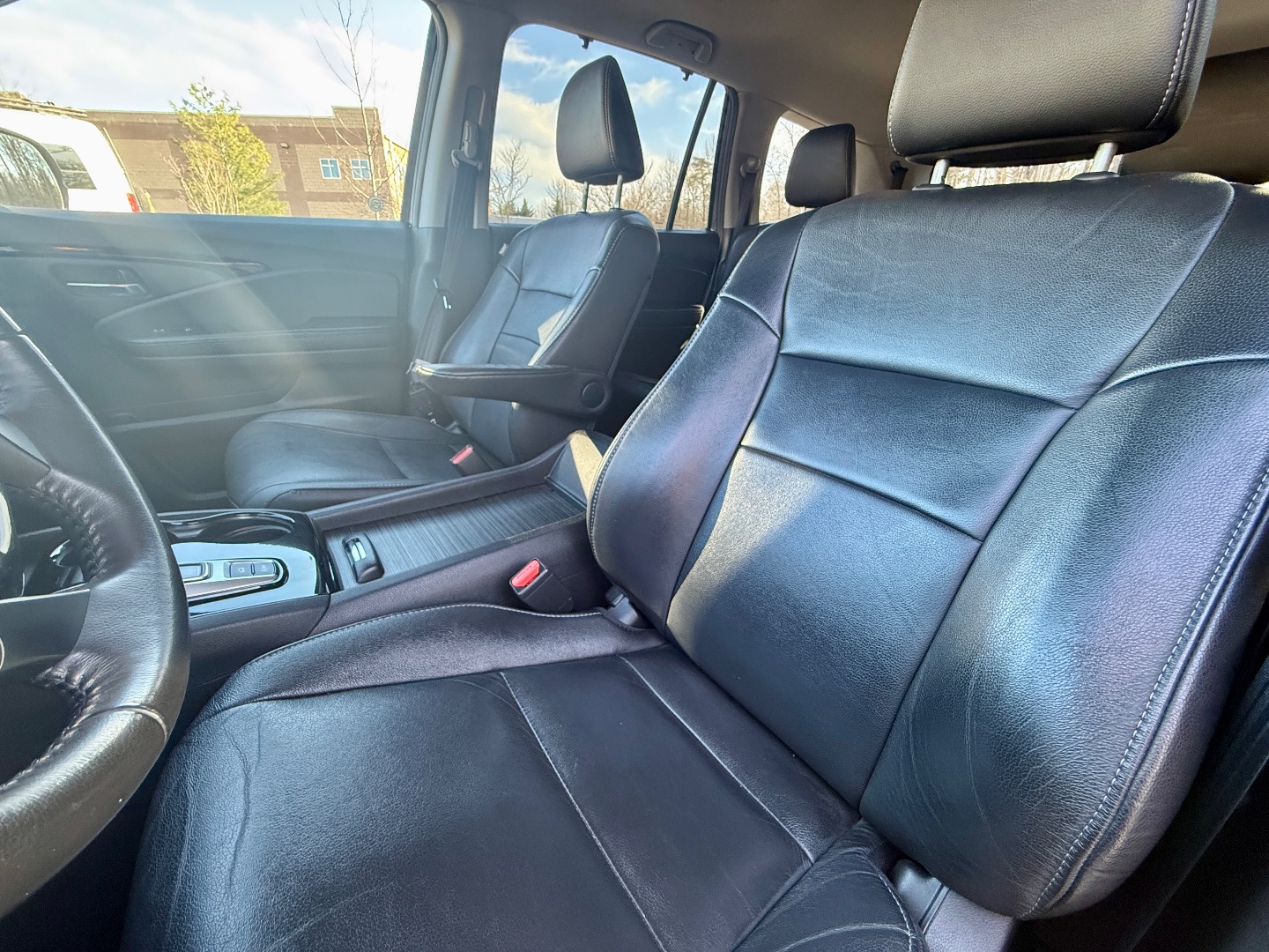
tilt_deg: -23.1
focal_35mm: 14
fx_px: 513
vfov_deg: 85.7
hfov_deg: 102.1
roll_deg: -1.0
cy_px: 476
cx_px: 634
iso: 400
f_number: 2.2
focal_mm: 2.22
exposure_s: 1/88
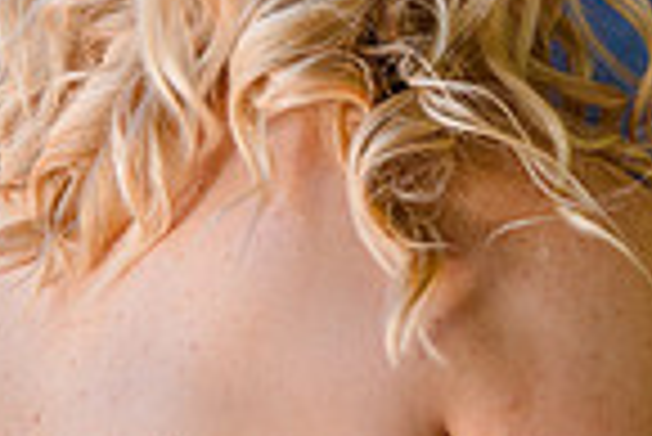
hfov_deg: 5.8
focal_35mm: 356
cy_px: -52
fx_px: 6454
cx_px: 758
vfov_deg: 3.9
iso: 320
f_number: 4
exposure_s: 1/125
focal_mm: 75
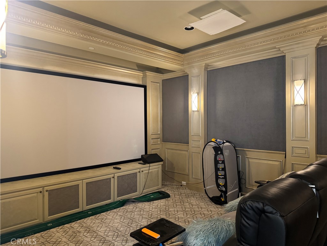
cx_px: 164
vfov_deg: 56.8
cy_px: 123
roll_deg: +0.7
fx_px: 227
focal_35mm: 24
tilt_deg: -0.2
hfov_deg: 71.6
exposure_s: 1/40
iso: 640
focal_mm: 6.76
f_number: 1.78
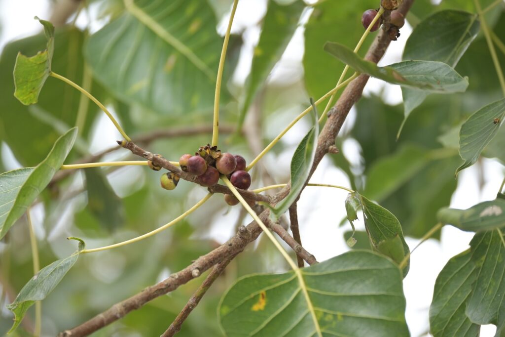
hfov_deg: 7.6
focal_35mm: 270
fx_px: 3786
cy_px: 168
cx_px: 252
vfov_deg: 5.1
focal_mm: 180
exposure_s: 1/160
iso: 400
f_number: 5.6
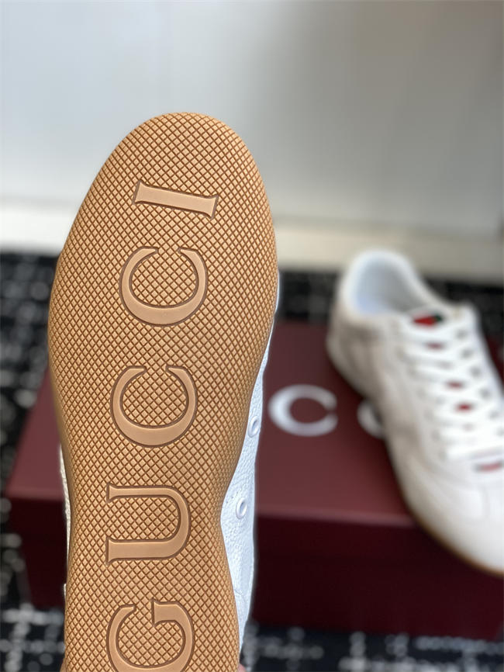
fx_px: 1009
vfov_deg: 36.8
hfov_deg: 28.0
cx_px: 252
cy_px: 336
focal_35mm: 52
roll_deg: -3.5
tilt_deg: -38.7
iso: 80
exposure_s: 1/122
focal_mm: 6
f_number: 2
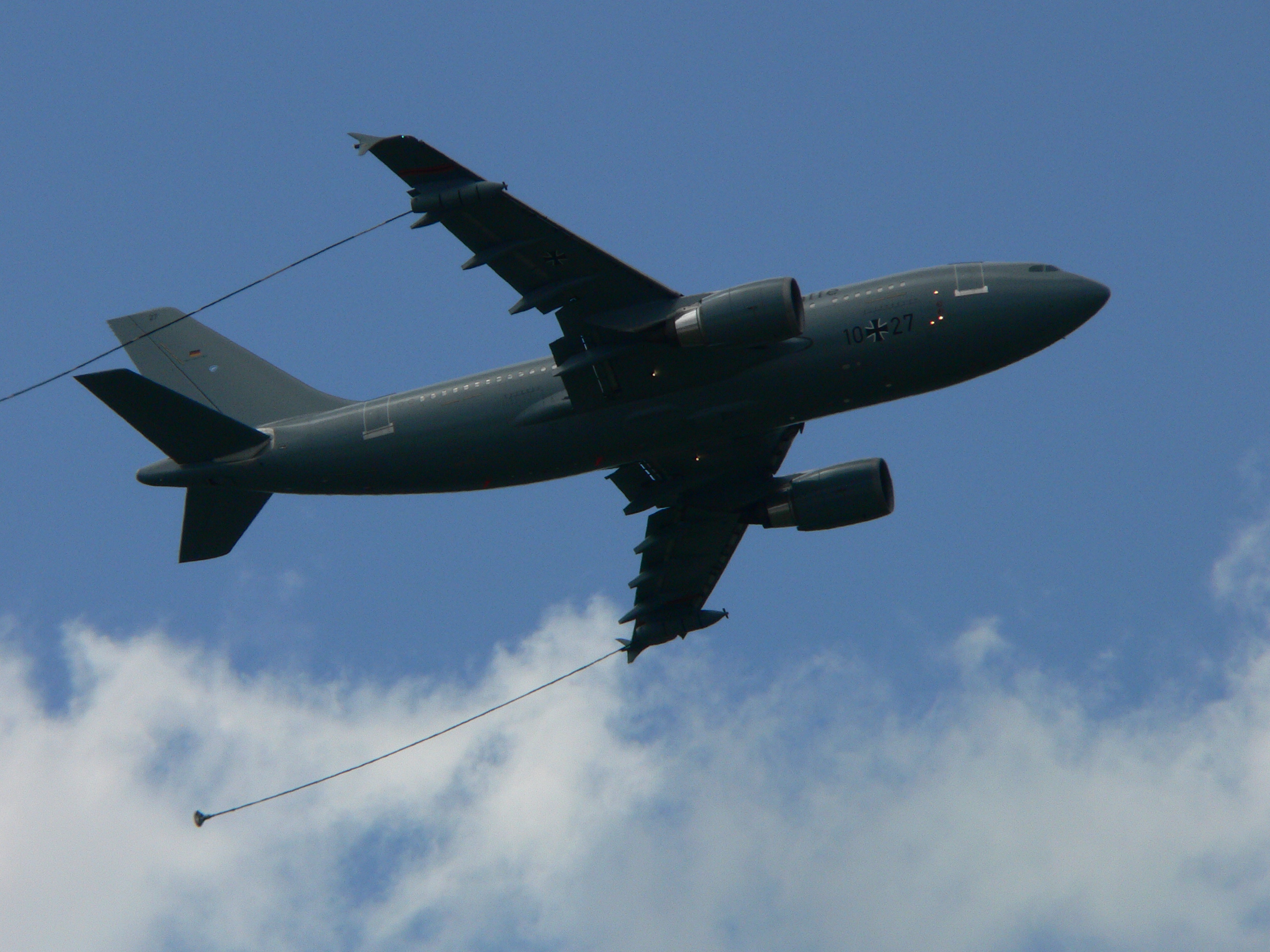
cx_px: 635
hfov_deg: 4.6
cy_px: 476
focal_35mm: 432
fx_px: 15849
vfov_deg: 3.4
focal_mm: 72
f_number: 6.5
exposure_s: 1/1000
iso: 100
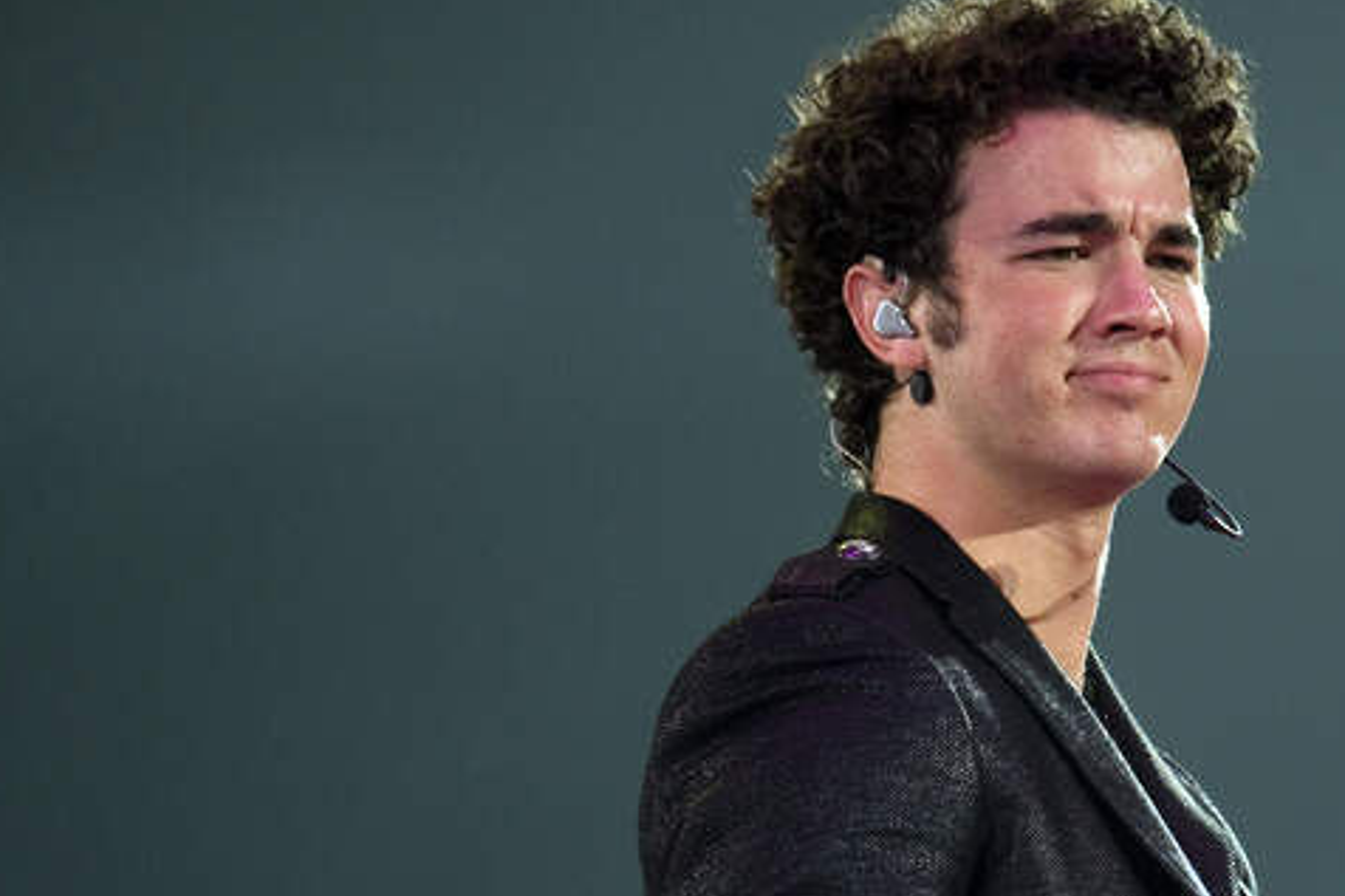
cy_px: 938
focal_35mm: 1008
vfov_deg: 1.4
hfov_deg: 2.0
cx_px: 1136
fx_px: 37645
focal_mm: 400
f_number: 2.8
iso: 400
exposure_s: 1/400
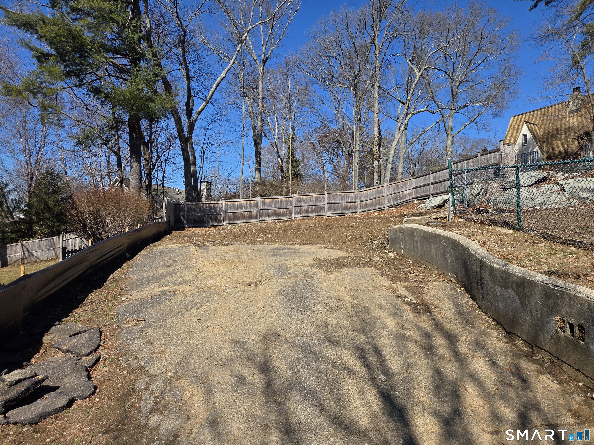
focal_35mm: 23
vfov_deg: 58.9
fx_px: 395
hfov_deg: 73.9
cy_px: 222
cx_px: 297
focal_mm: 5.4
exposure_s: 1/4663
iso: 80
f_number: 1.8
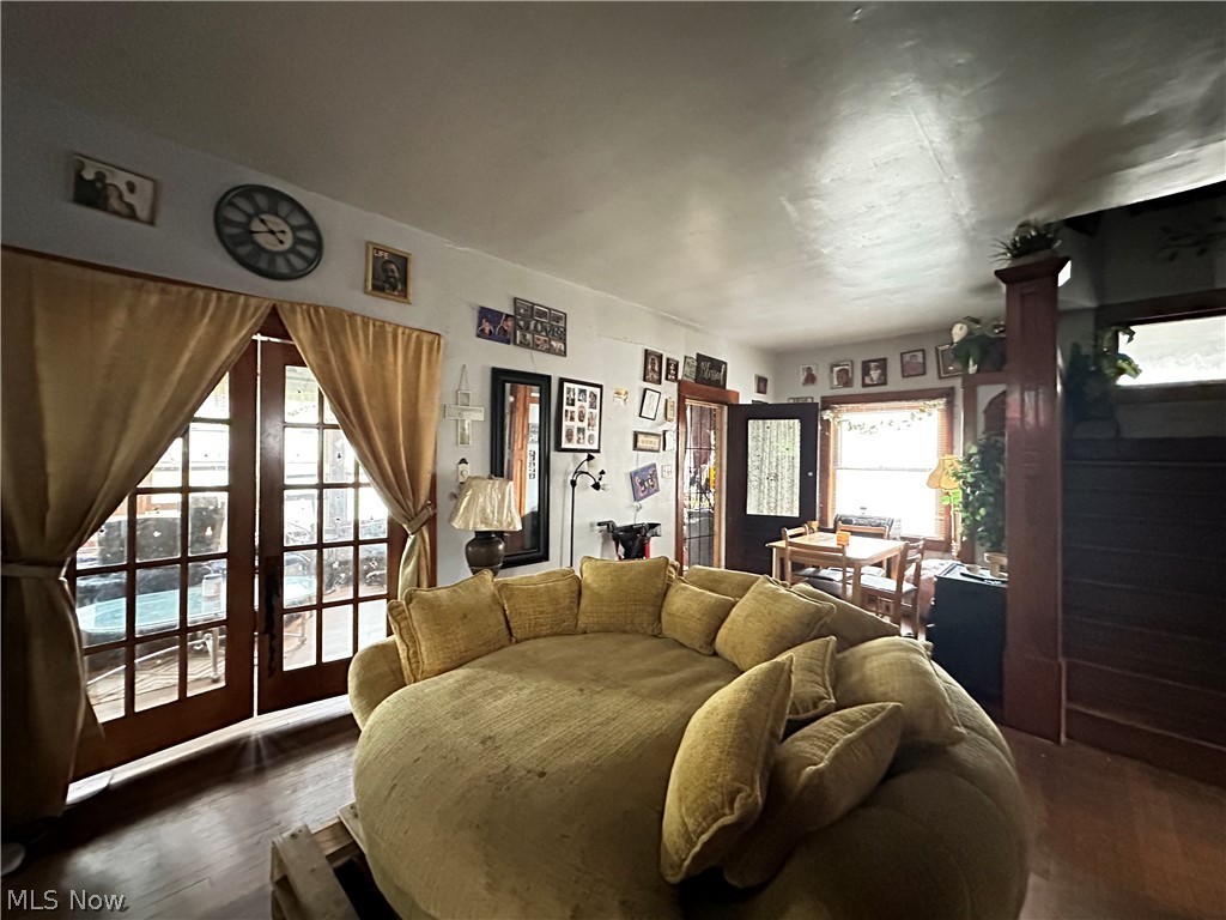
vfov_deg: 85.7
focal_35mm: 14
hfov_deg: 102.1
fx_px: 496
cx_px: 613
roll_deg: -0.9
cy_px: 460
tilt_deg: +0.0
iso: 2000
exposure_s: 1/20
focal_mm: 2.22
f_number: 2.2
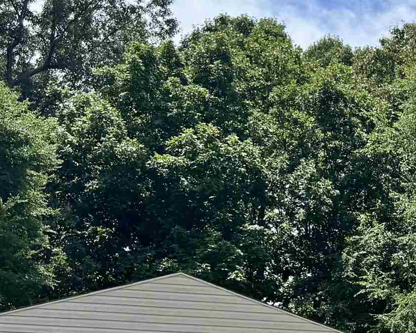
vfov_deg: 17.4
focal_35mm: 86
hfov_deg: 19.3
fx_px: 1058
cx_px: 631
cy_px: 342
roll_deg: +1.1
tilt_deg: +10.6
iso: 80
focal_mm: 6.76
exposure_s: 1/3802
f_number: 1.78
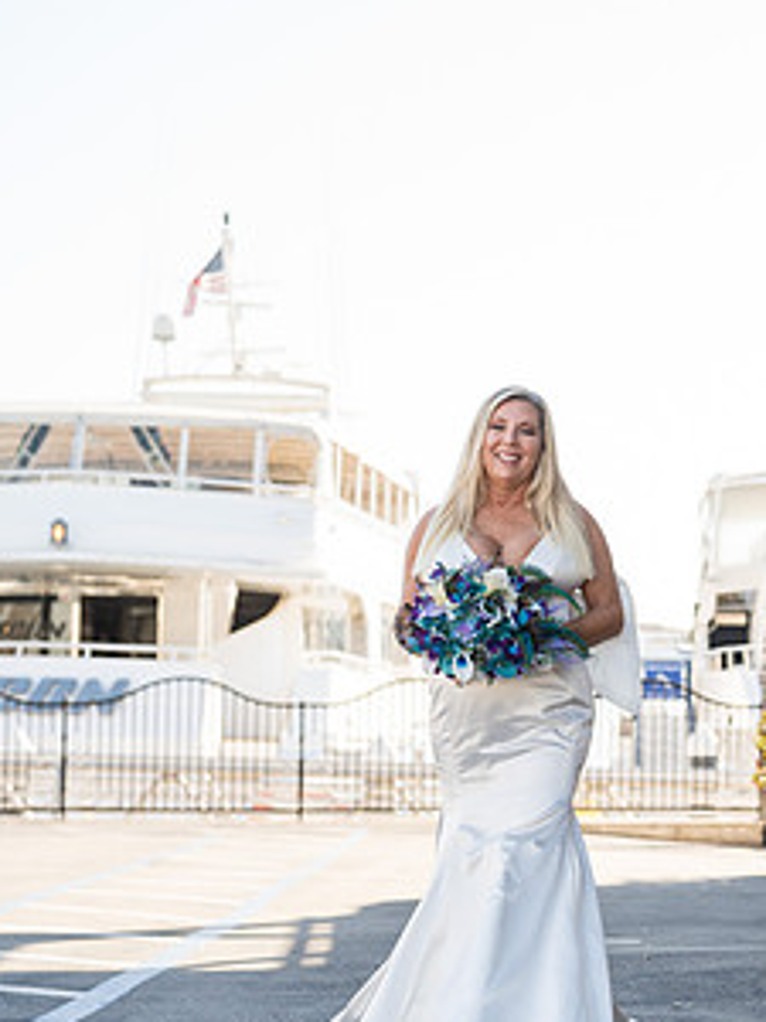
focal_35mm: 93
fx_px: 2744
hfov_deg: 15.3
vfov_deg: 21.1
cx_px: 919
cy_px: 557
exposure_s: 1/500
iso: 125
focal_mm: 50
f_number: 2.8
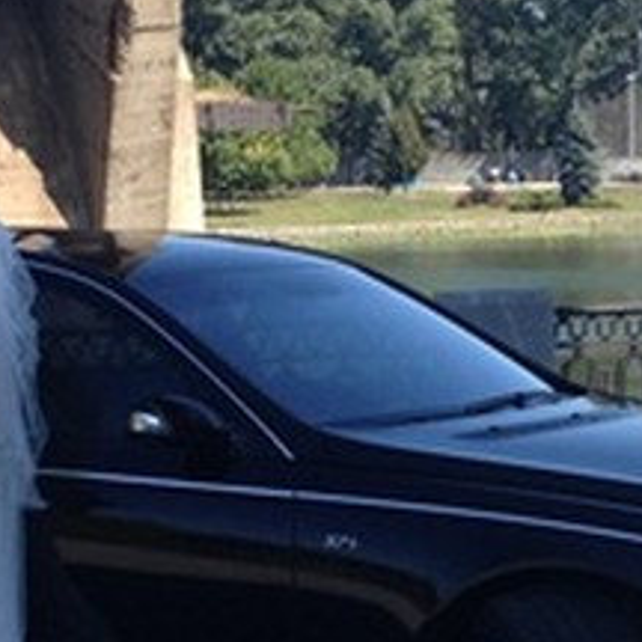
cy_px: 392
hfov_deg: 13.2
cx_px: 334
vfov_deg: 13.2
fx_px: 2770
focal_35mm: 132
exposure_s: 1/778
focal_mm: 4.28
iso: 50
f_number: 2.4
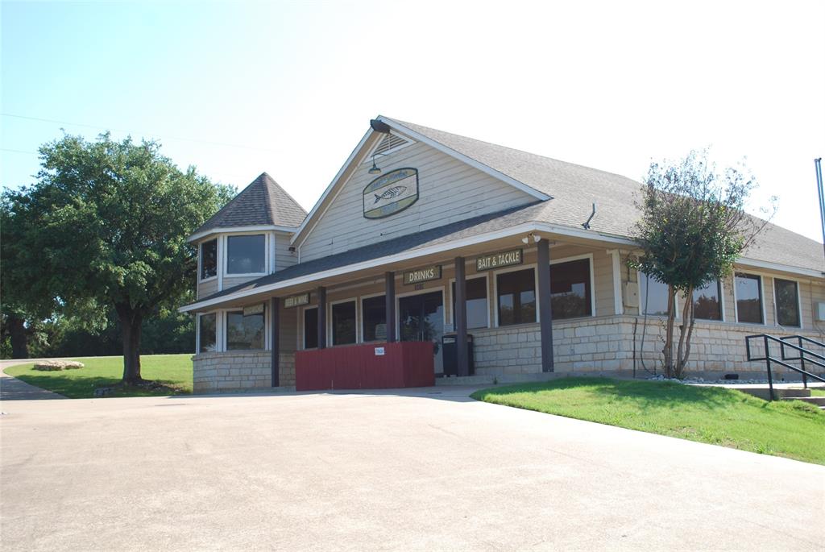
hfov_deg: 53.1
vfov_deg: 37.0
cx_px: 412
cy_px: 276
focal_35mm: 36
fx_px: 826
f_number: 6.3
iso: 100
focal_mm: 24
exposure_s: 1/200
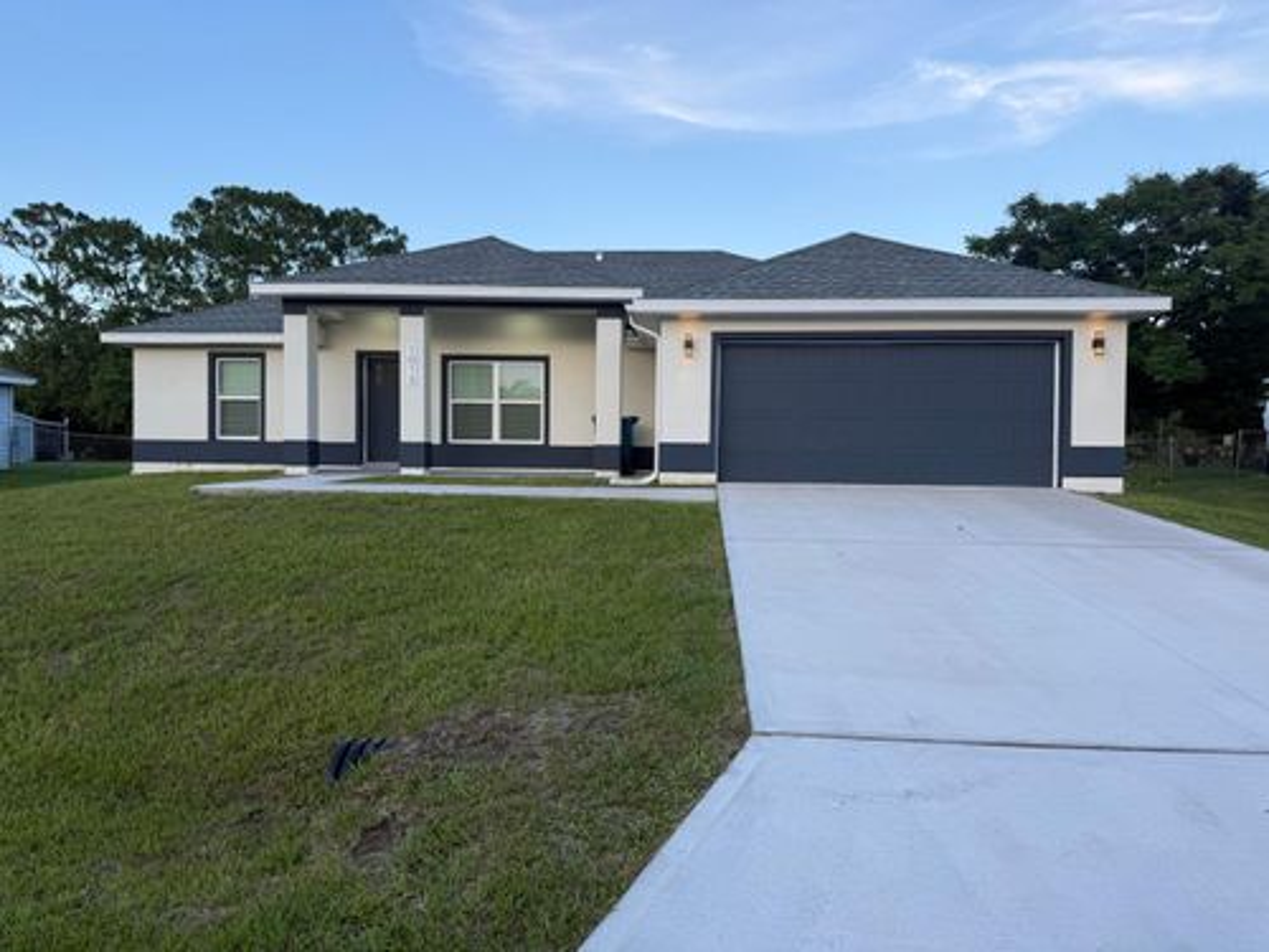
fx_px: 880
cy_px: 476
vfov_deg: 56.8
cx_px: 634
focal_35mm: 24
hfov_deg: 71.6
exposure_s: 1/443
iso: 80
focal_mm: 6.76
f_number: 1.78
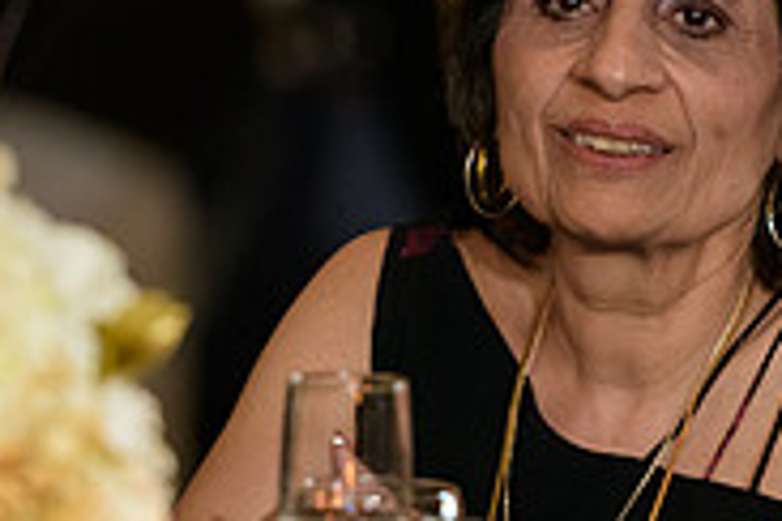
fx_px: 13771
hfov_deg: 3.3
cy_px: 83
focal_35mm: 634
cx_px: 684
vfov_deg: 2.2
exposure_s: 1/125
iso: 1600
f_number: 3.2
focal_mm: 200
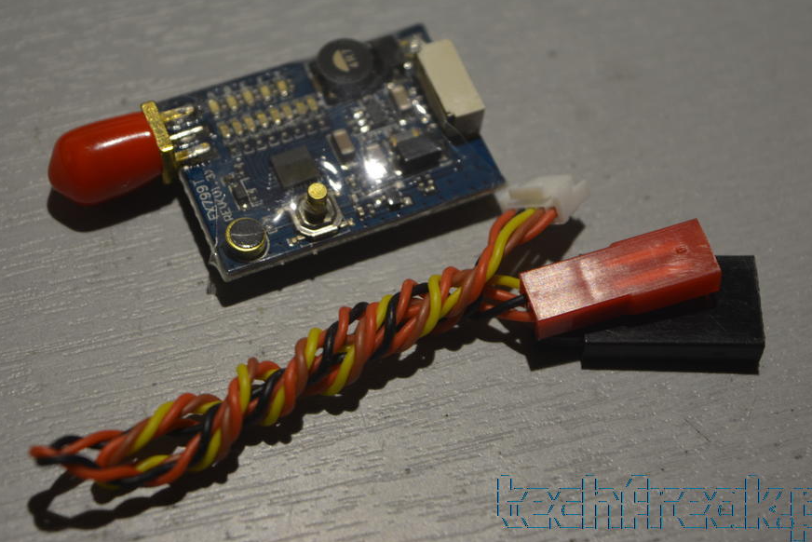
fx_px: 2134
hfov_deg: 21.5
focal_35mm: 95
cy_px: 238
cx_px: 386
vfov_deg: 14.5
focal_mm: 55
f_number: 5.6
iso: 400
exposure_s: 1/60
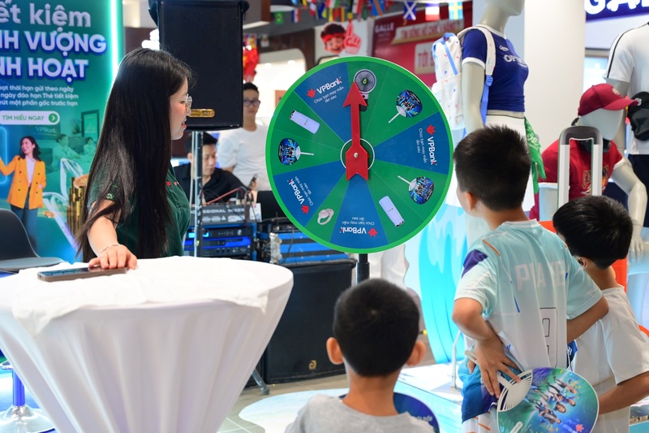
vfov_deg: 27.0
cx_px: 324
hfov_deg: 39.6
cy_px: 216
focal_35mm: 50
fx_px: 901
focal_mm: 50
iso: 2000
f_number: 4
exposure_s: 1/160
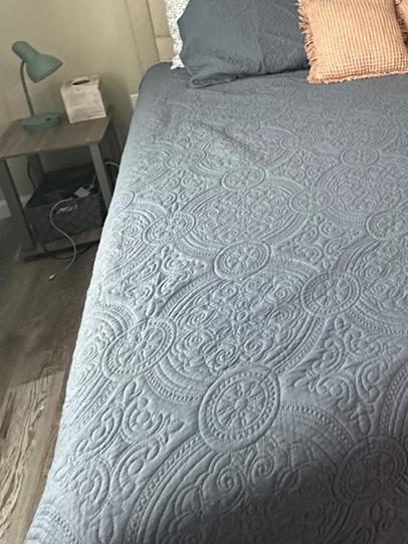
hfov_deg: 39.7
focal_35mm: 31
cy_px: 71
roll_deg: +0.7
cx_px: 412
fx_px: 488
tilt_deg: -19.3
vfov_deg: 52.5
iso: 800
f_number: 2.2
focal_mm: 2.22
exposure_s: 1/60
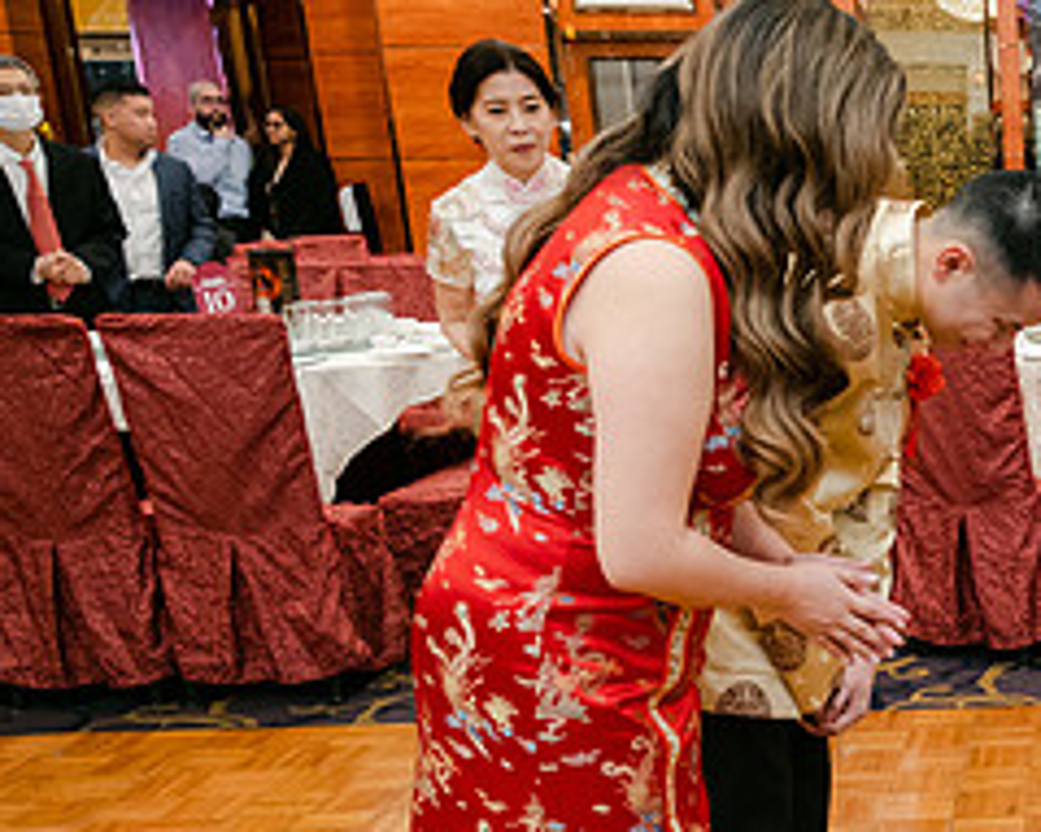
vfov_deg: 26.5
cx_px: 1247
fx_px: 1725
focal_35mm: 56
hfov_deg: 29.1
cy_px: 685
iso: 1000
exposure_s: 1/125
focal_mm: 16
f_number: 2.8
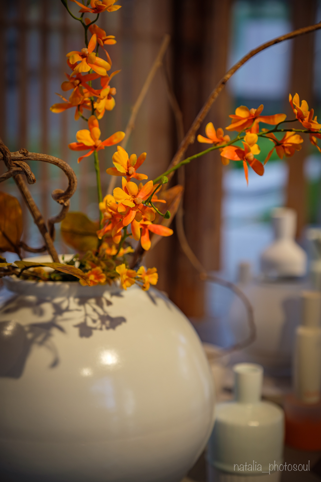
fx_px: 909
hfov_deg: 20.0
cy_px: 241
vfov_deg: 29.7
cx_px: 160
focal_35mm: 68
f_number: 2.8
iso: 200
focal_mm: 45.5
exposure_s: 1/250
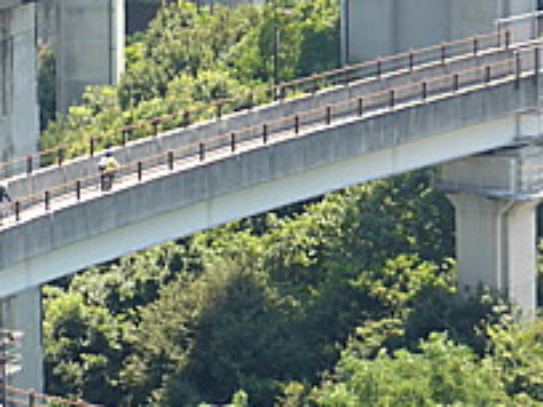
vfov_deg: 3.6
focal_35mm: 415
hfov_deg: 4.8
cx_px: -11
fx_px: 6510
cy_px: 266
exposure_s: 1/160
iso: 100
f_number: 5.4
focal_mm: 31.3
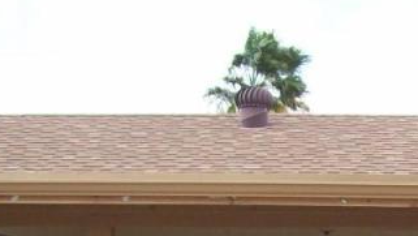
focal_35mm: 125
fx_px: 1386
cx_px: 423
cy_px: 362
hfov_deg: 16.8
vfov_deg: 9.4
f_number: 2.7
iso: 80
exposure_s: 1/375
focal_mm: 6
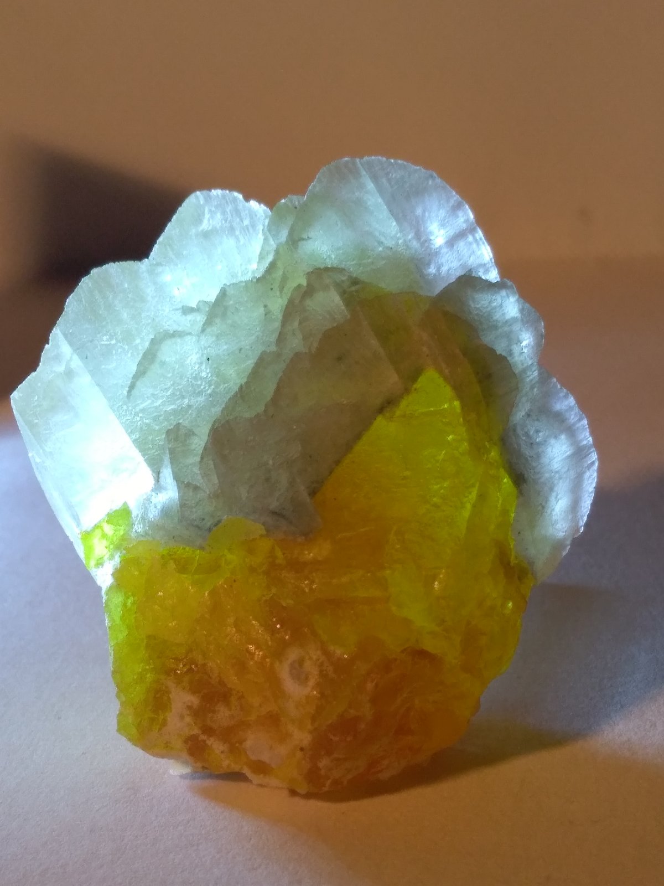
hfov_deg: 53.1
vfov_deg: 67.3
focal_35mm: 26
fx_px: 665
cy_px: 443
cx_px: 332
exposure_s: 1/50
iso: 124
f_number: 2
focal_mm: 3.54
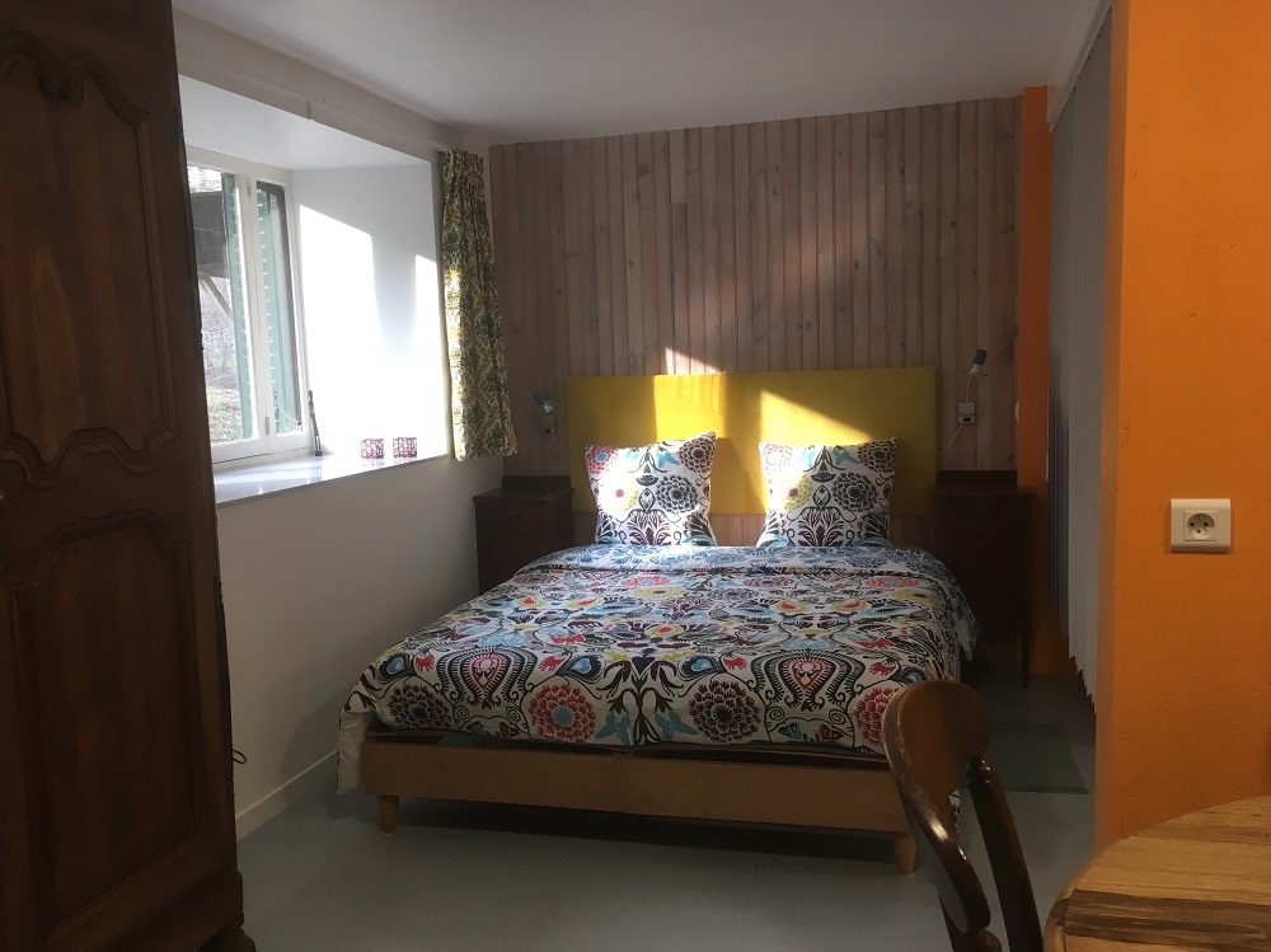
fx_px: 1064
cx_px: 636
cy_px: 476
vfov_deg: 48.2
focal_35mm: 29
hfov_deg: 61.7
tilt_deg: -4.3
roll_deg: +3.5
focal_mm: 4.15
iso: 32
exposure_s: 1/33
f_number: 2.2
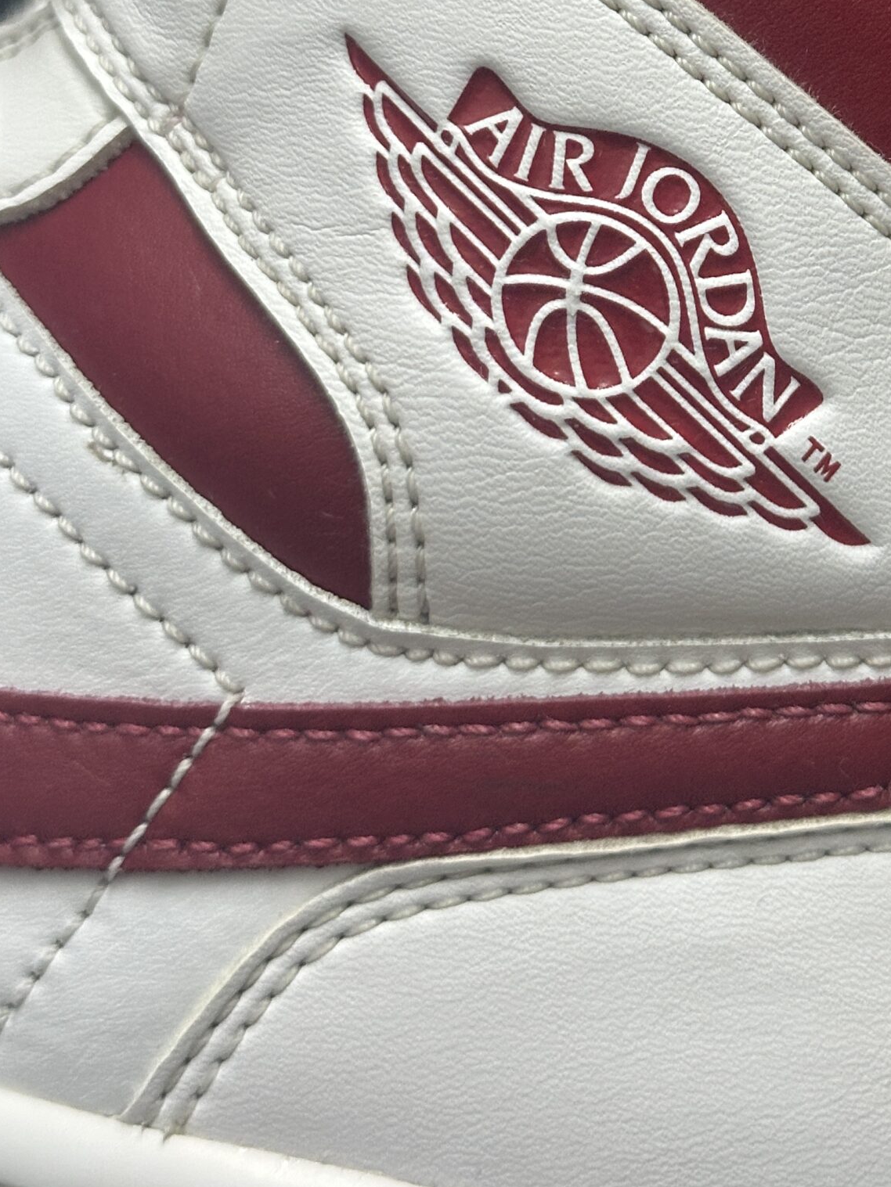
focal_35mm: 81
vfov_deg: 23.7
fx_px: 2779
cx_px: 659
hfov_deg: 18.1
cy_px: 196
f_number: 1.78
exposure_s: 1/53
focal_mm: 6.86
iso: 250
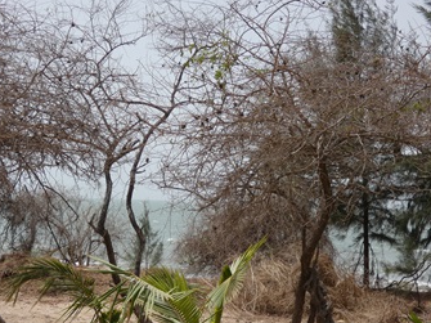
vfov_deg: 17.9
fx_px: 1021
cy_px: 209
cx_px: 190
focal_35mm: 82
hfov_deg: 23.8
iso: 80
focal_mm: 10.8
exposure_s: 1/640
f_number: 4.1
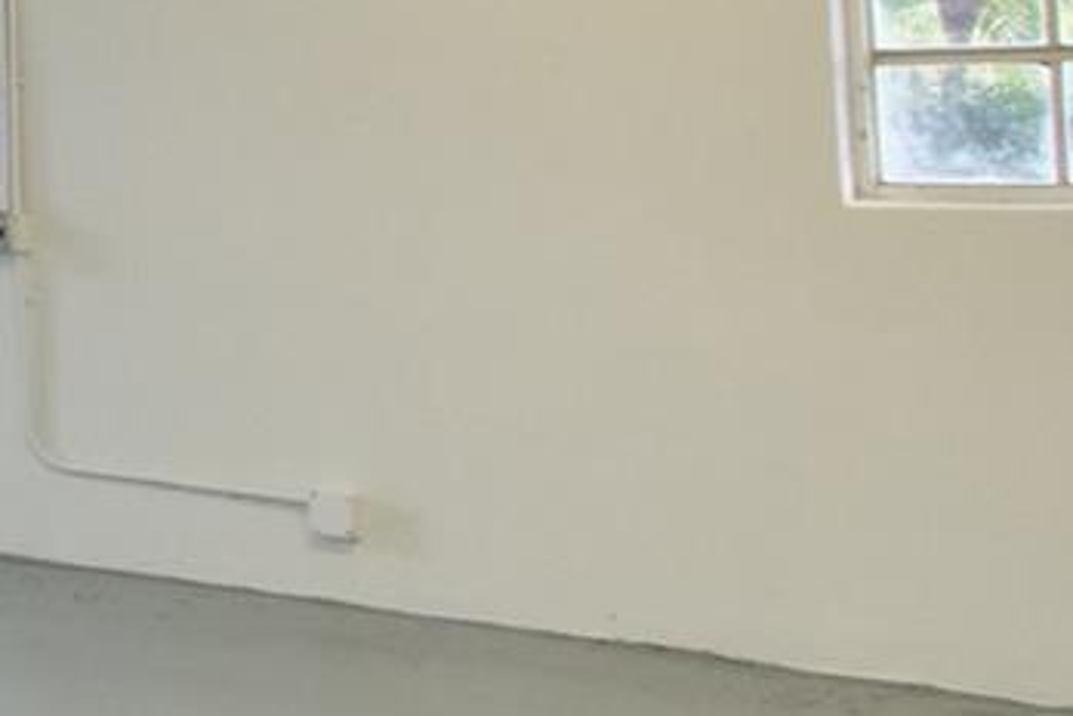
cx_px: -1061
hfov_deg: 18.8
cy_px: 52
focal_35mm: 69
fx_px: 2056
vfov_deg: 19.3
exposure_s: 1/8
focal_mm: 10
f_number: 11
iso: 640
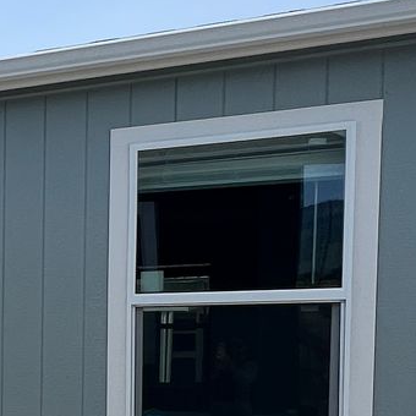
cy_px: 392
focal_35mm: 63
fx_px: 857
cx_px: -321
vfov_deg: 26.2
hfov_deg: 20.2
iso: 32
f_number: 1.8
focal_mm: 1.57
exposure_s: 1/1488
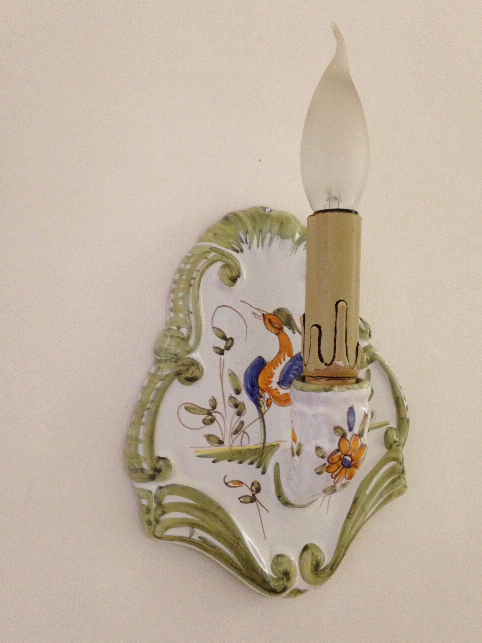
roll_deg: +1.0
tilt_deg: +4.4
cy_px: 331
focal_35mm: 35
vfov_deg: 52.6
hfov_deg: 40.7
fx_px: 650
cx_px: 252
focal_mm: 4.12
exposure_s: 1/20
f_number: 2.4
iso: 400
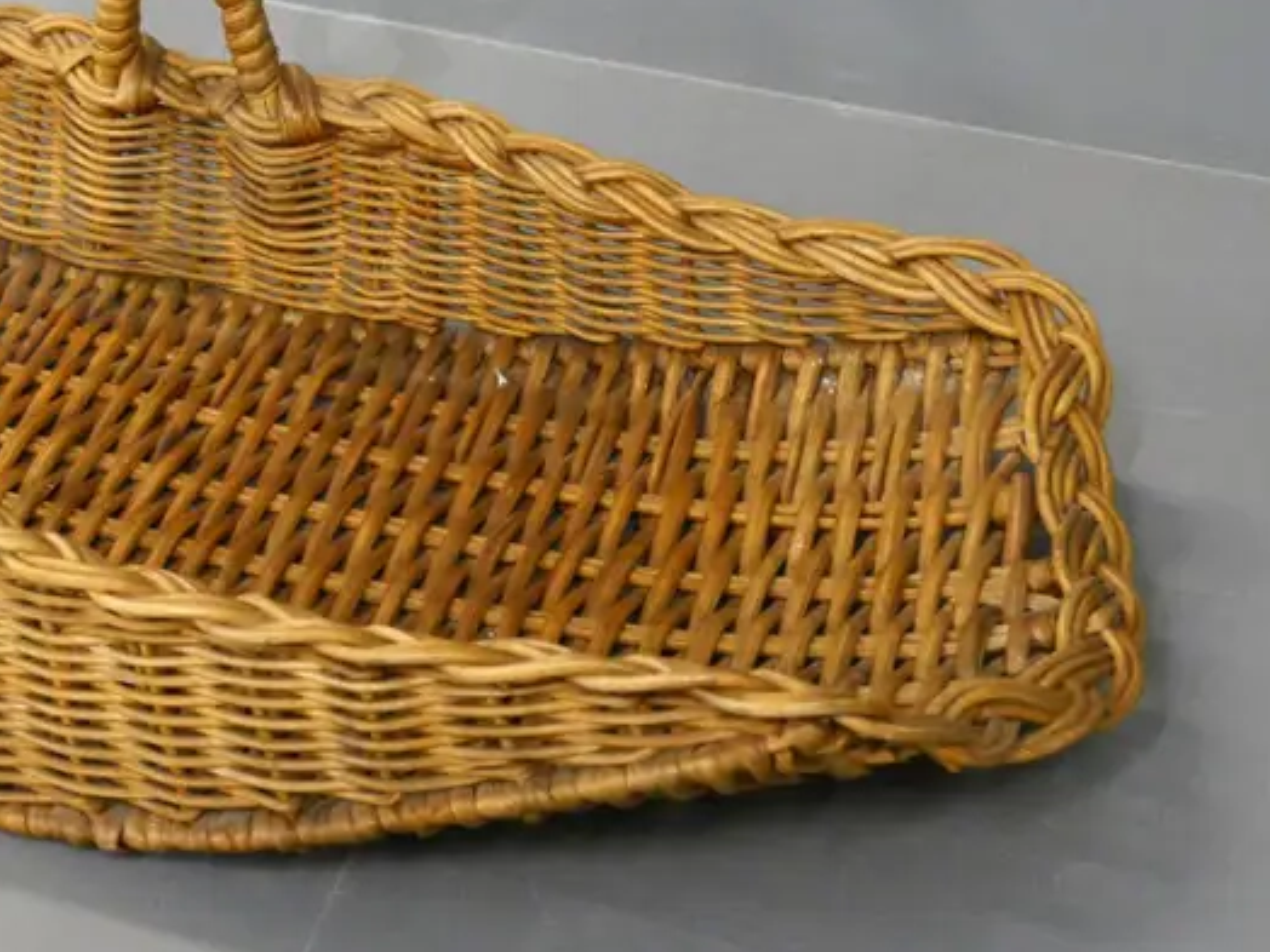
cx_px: 80
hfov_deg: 22.1
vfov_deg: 17.1
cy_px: 259
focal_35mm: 86
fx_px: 3155
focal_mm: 22
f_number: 5.6
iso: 3200
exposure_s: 1/80
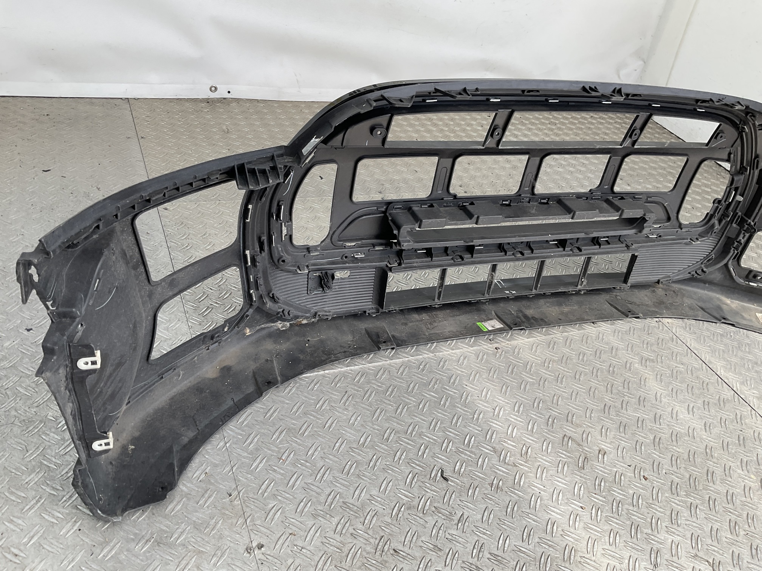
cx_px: 381
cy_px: 286
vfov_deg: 48.2
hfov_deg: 61.7
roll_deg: -14.5
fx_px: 638
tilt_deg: -36.1
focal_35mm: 29
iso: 16
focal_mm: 3
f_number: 1.8
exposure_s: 1/159
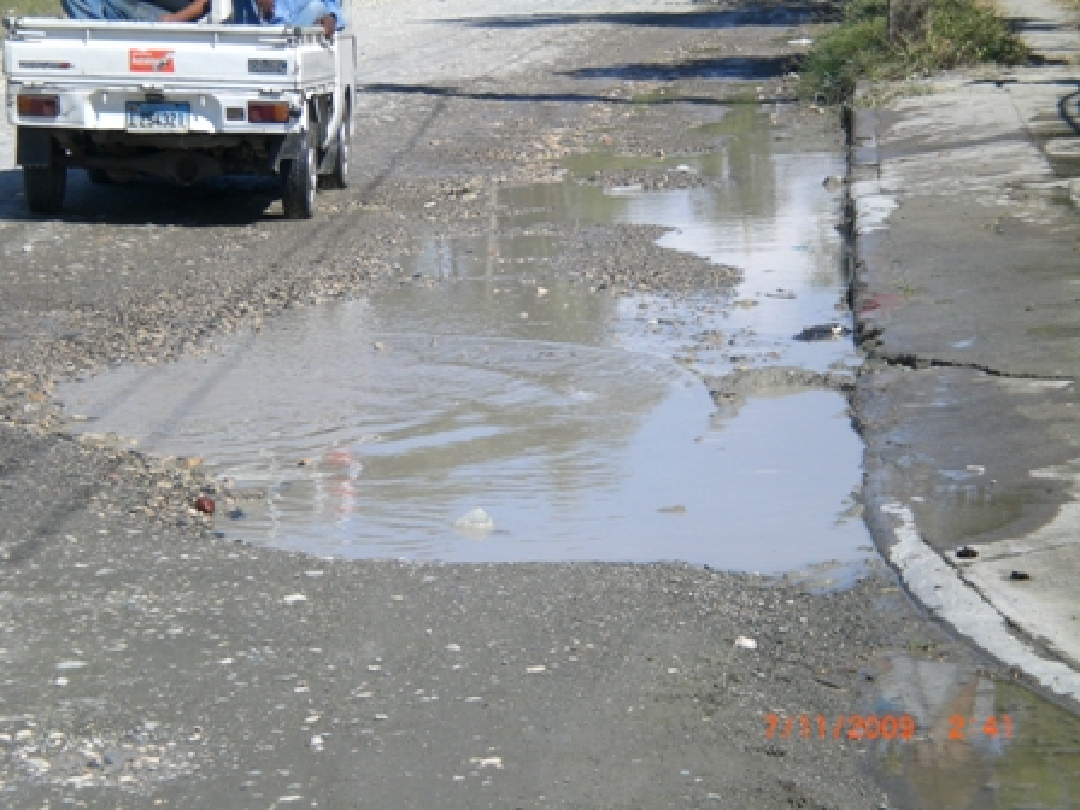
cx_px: 540
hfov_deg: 17.3
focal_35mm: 114
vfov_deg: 13.0
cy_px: 405
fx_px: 3557
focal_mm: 18.9
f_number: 5.9
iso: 50
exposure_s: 1/320
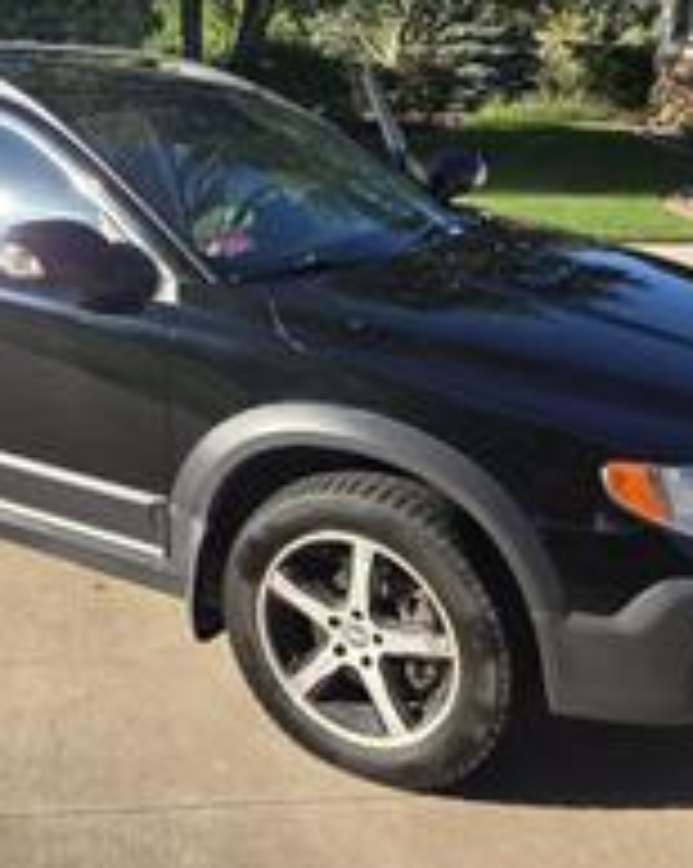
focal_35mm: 44
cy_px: 274
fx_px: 1130
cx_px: 166
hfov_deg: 33.4
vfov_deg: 41.4
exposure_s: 1/714
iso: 25
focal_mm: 5.4
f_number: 1.8
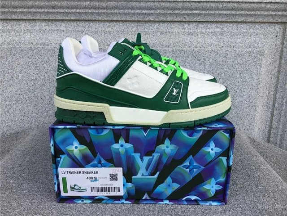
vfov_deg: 45.4
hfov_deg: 58.4
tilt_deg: -16.3
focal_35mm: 31
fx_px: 257
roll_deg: +0.0
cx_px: 144
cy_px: 108
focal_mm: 3.3
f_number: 2.4
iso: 25
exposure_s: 1/324
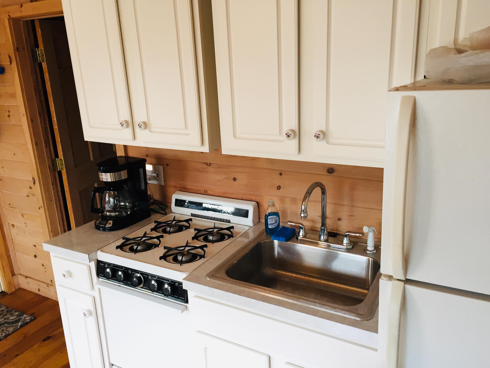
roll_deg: +0.2
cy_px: 184
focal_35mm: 29
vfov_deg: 48.2
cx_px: 245
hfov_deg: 61.7
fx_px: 411
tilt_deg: -16.7
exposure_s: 1/30
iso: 32
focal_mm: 4.15
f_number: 2.2
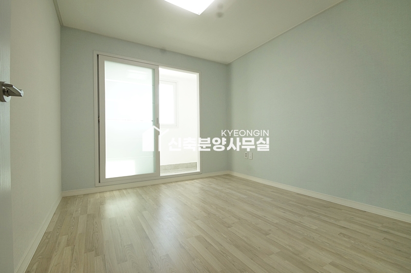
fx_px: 171
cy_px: 136
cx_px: 206
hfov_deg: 100.4
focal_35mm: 15
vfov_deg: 77.2
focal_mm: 10
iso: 800
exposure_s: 1/50
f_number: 9
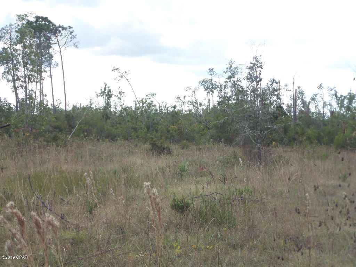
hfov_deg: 36.2
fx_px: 545
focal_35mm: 53
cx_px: 178
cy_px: 134
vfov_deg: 27.5
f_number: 3.8
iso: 100
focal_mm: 8.7
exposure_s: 1/500
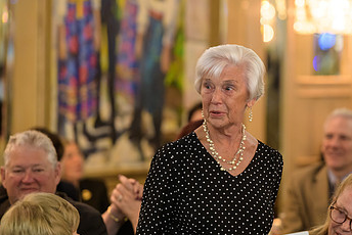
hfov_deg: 7.0
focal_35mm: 295
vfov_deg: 4.7
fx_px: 2887
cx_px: 230
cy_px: 124
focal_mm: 175
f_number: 3.2
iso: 1000
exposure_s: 1/125
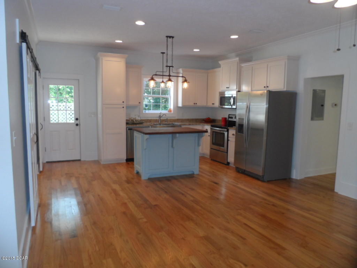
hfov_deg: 67.3
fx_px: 268
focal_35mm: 26
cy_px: 134
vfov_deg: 53.1
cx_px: 178
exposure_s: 1/30
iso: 160
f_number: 3.2
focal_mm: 4.3
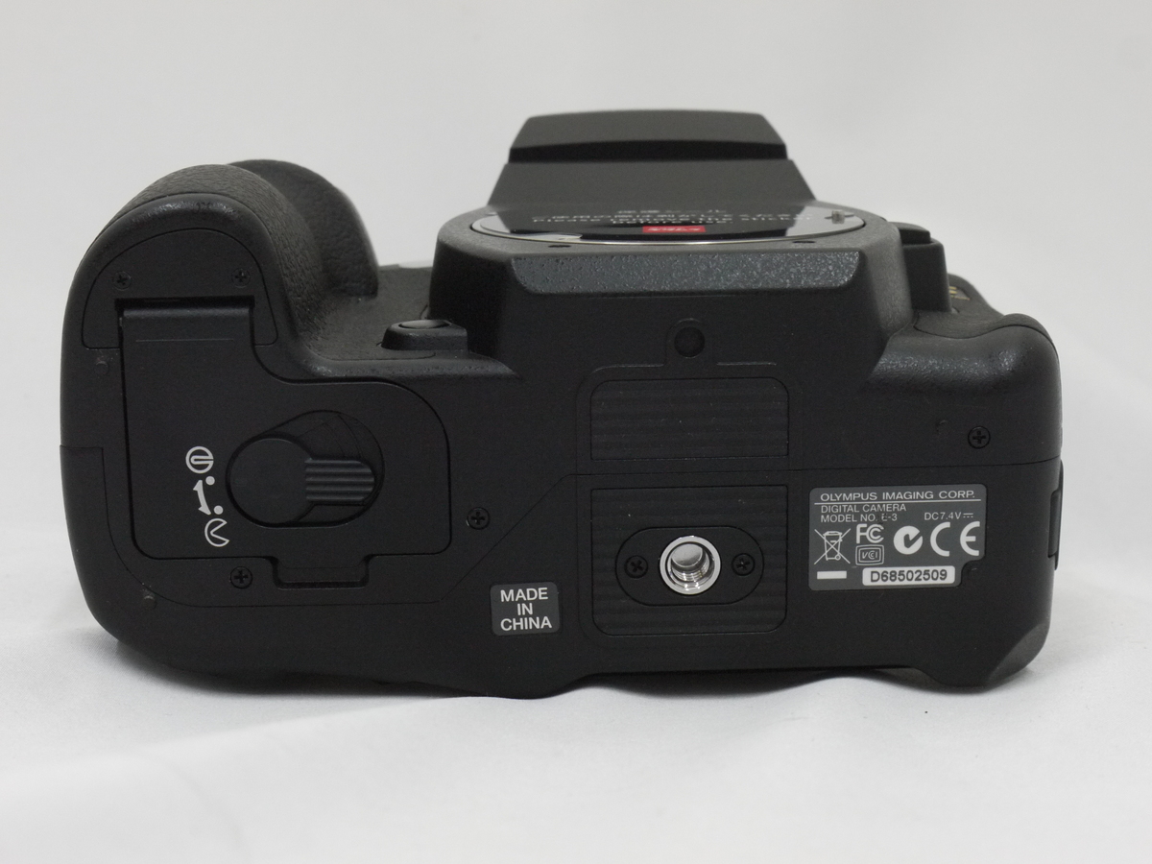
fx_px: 1997
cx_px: 576
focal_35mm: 60
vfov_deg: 24.4
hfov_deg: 32.2
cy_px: 432
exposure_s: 1/30
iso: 800
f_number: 10
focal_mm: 30
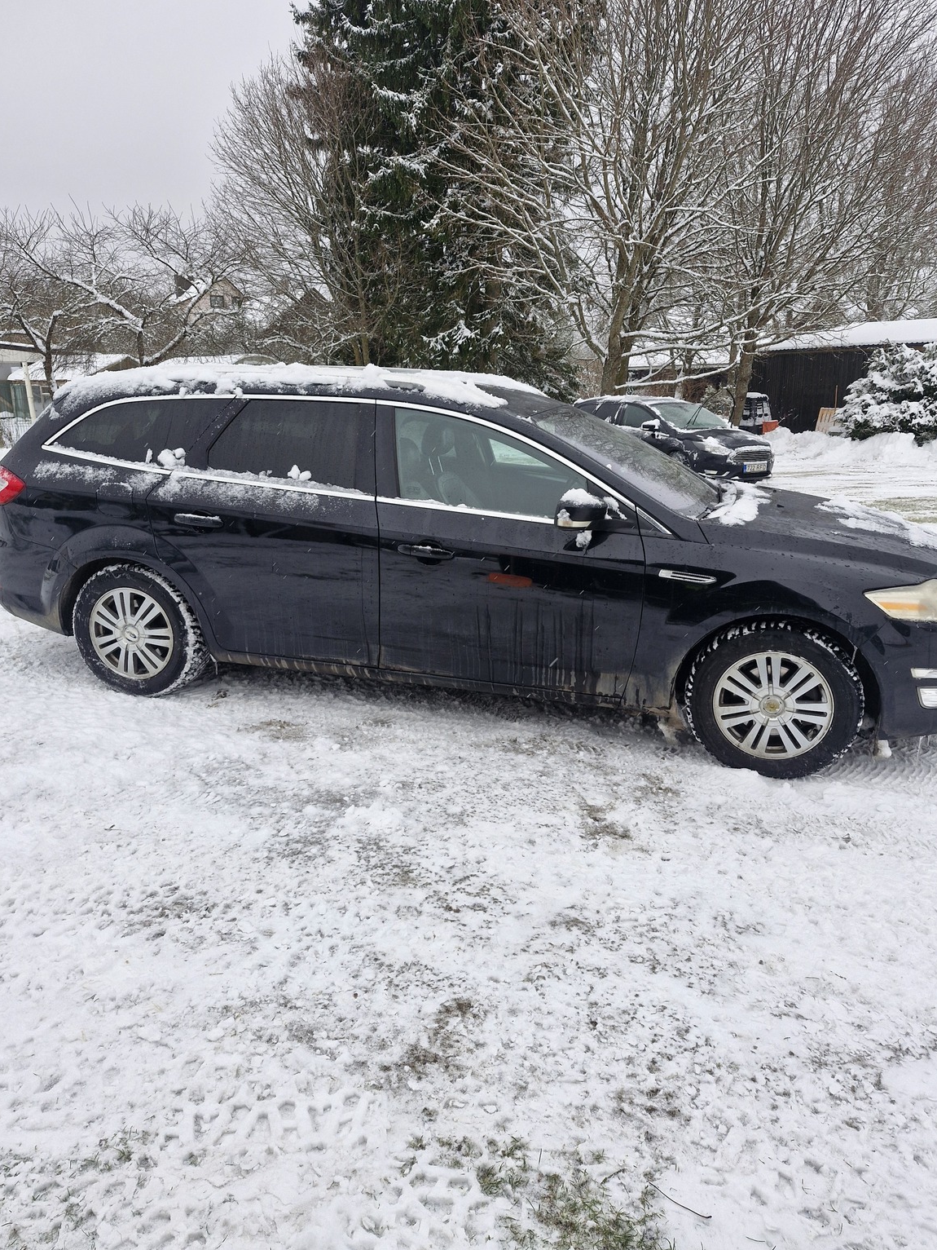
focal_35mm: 24
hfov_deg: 56.8
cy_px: 612
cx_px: 473
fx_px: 866
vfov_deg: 71.6
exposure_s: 1/180
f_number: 1.8
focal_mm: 5.54
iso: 50
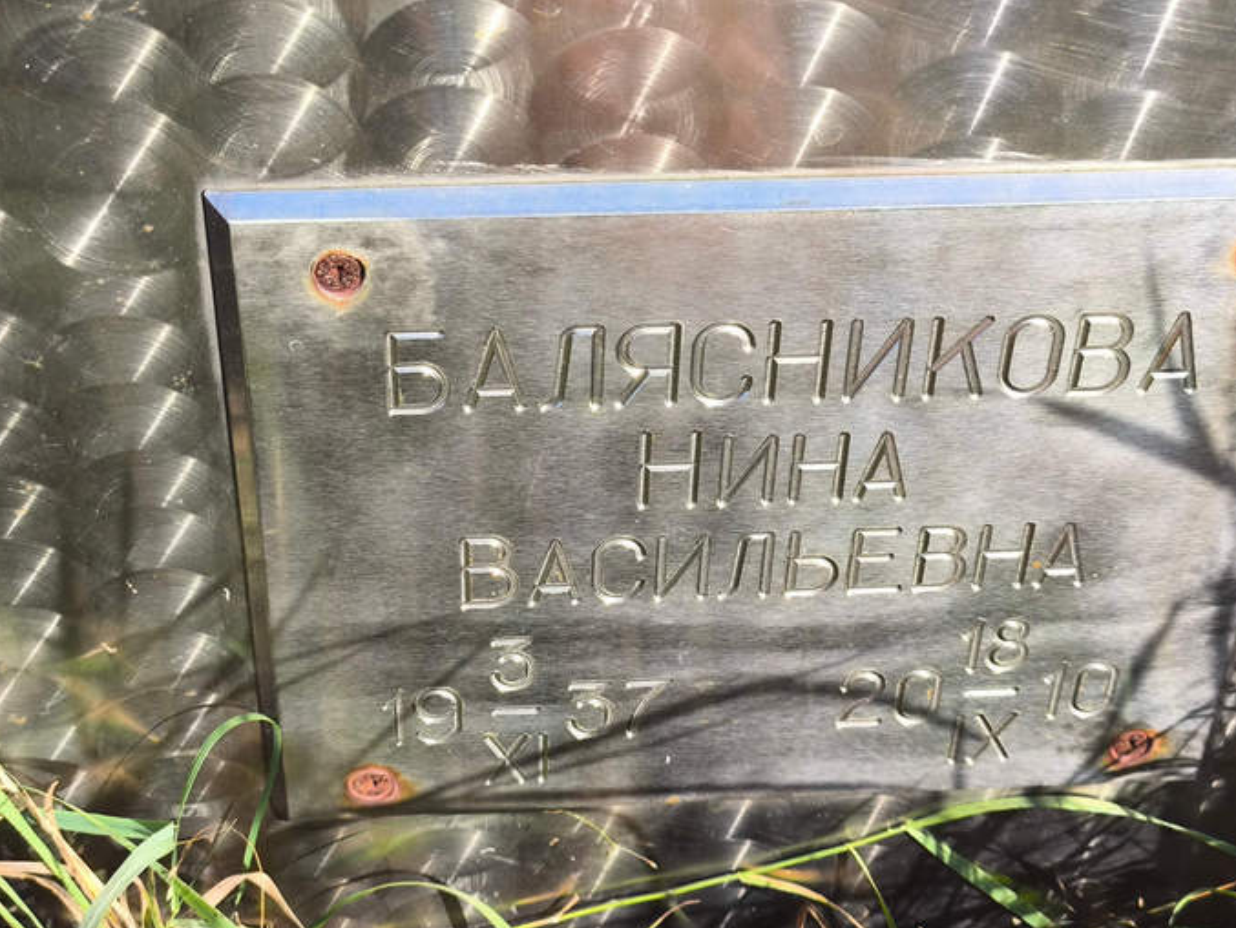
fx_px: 2107
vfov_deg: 24.8
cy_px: 488
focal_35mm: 59
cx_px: 664
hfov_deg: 32.7
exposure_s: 1/444
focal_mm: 4.71
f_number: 1.7
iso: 50
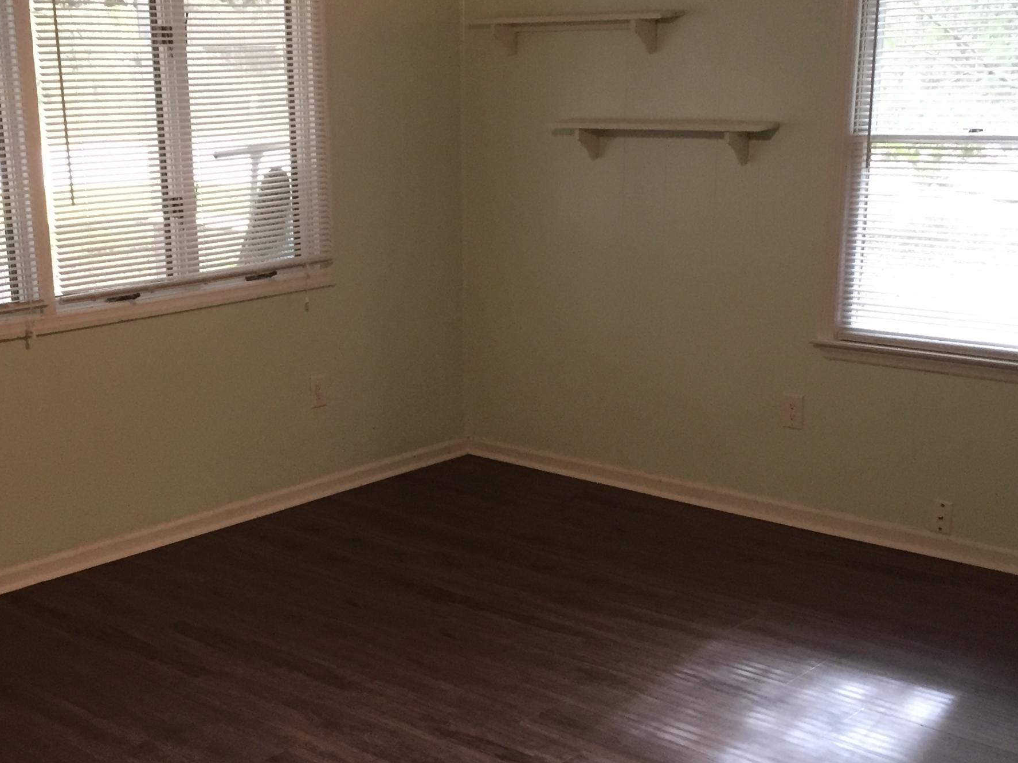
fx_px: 1441
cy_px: 478
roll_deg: +0.8
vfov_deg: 29.6
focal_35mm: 49
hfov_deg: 38.8
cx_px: 416
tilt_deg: -17.6
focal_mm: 4.15
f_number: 2.2
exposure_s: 1/30
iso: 200
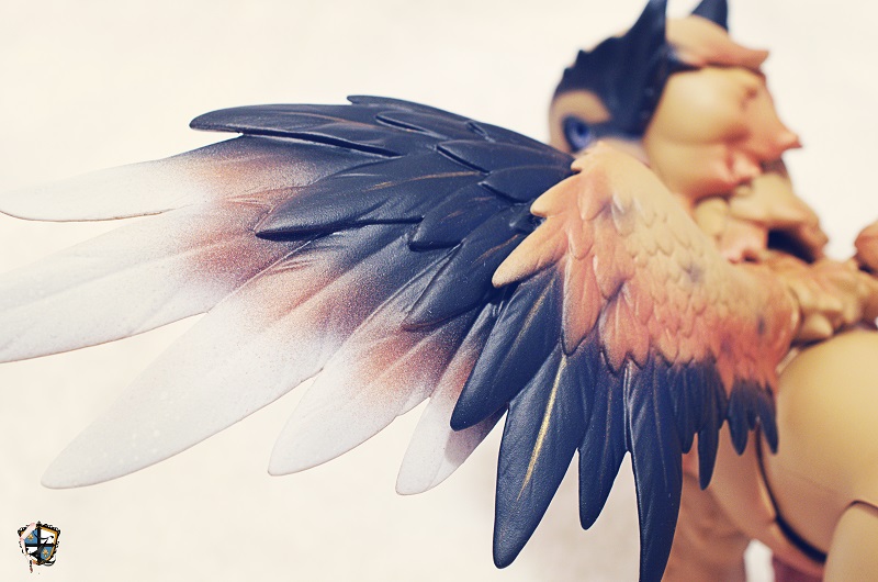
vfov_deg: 22.5
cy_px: 291
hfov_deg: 33.5
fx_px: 1460
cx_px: 439
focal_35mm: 60
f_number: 7.1
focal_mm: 40
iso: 800
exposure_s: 1/2.5
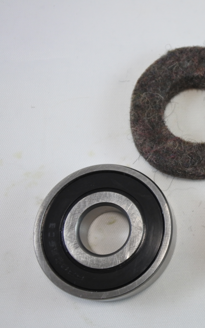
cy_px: 164
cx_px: 244
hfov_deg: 16.7
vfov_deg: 27.5
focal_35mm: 75
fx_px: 670
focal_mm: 18.4
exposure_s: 1/200
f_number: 4.5
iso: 400
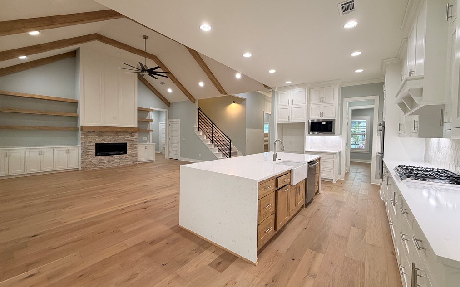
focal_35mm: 15
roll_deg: -1.3
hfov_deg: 101.5
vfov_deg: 74.8
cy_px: 139
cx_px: 231
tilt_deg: -1.1
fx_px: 188
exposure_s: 1/60
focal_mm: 2.22
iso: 160
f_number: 2.2
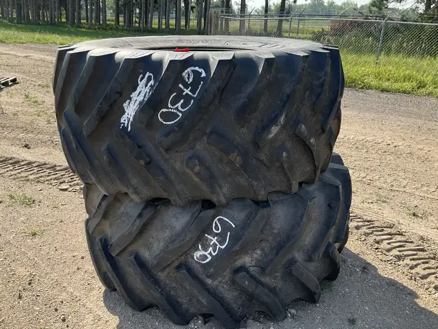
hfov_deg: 52.6
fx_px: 443
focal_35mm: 35
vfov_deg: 40.7
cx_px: 207
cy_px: 170
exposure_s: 1/620
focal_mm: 3
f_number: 1.8
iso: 25
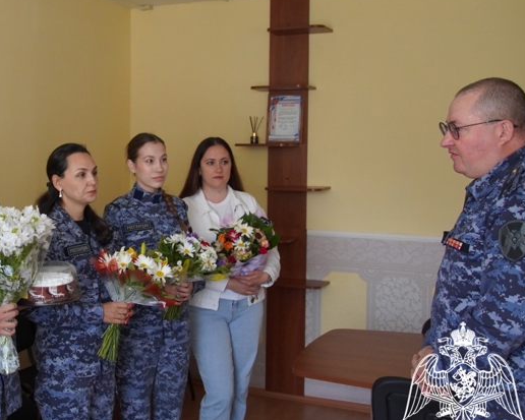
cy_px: 191
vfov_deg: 33.4
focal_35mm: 45
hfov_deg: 40.3
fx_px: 699
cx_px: 152
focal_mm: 22
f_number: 4
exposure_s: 1/160
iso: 1600
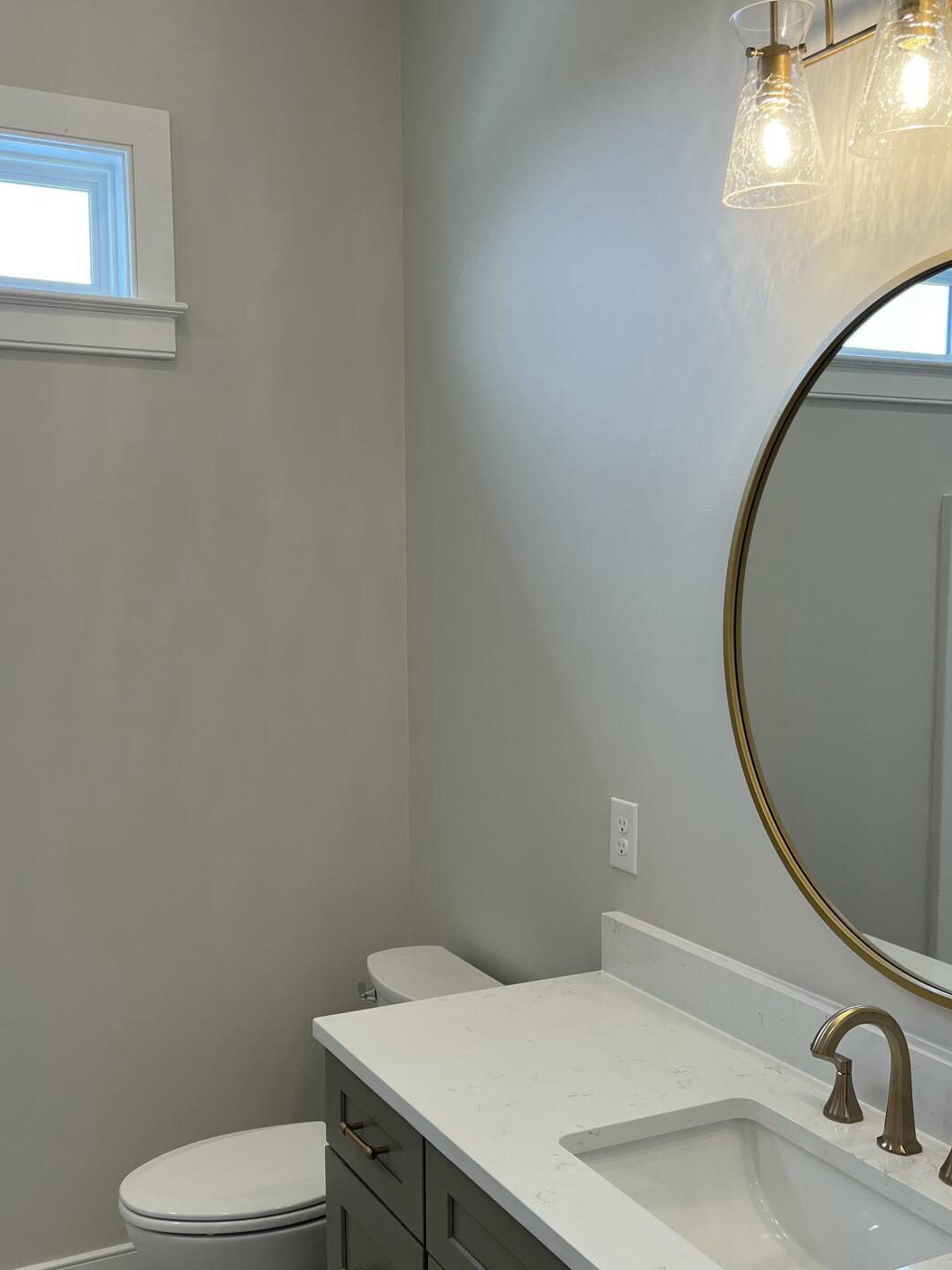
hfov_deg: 38.7
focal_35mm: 37
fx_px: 1357
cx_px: 480
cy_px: 700
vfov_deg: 50.1
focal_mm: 5.1
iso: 50
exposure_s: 1/164
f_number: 1.6
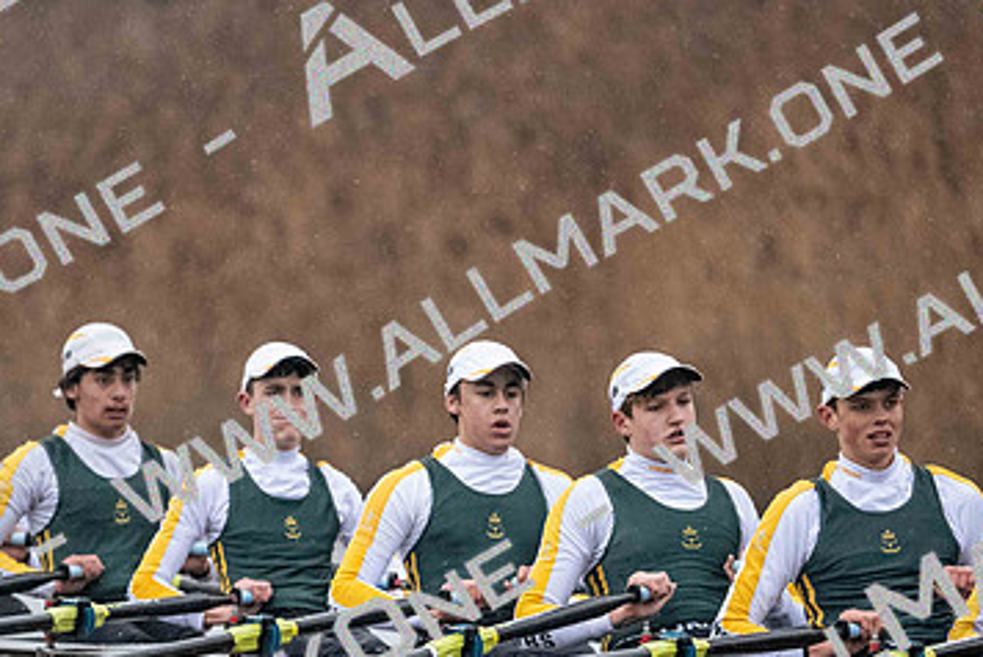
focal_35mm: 651
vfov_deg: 2.1
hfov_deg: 3.2
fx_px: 17790
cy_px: 531
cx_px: 453
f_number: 4.5
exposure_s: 1/1600
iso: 7200
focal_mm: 400
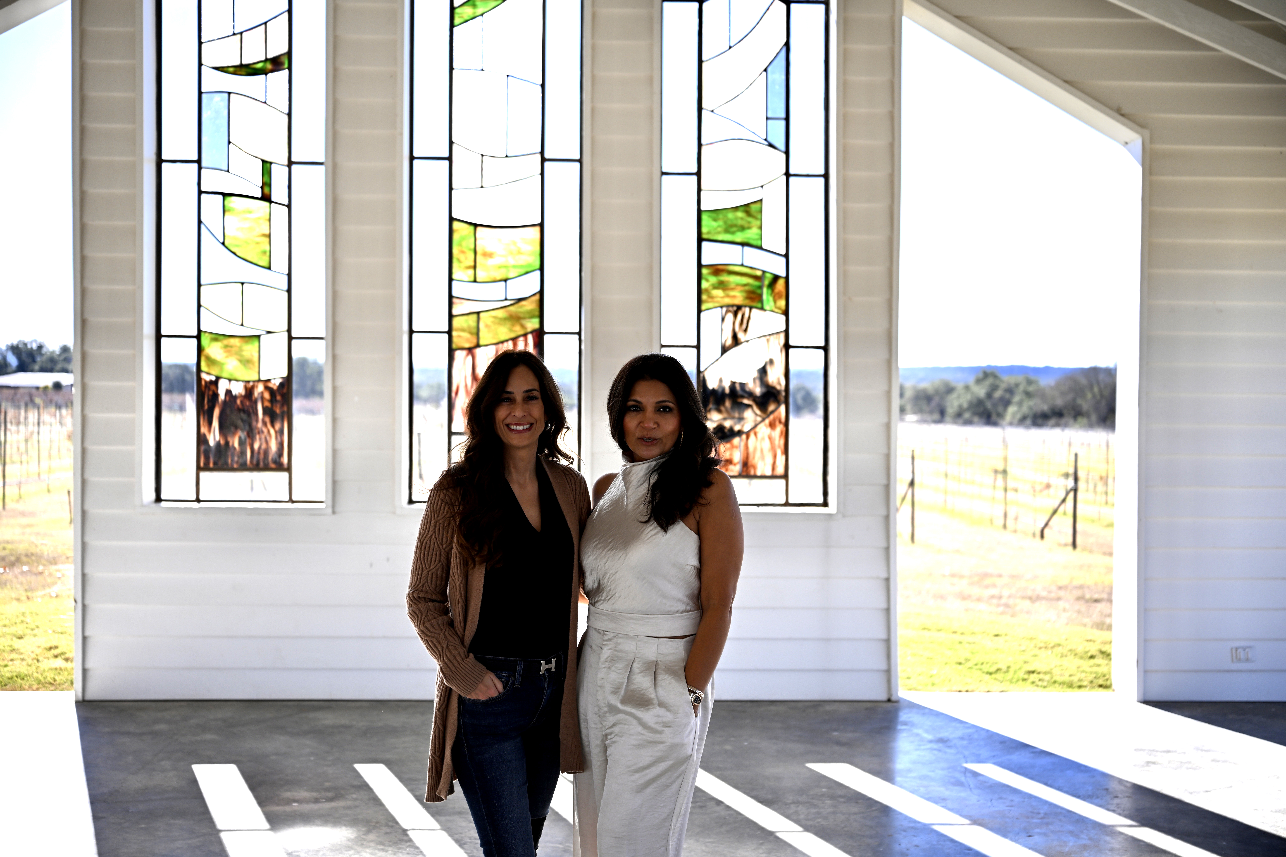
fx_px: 1464
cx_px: 643
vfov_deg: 32.6
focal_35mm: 41
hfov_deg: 47.4
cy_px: 428
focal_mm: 41
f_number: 2.8
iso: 100
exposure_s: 1/800
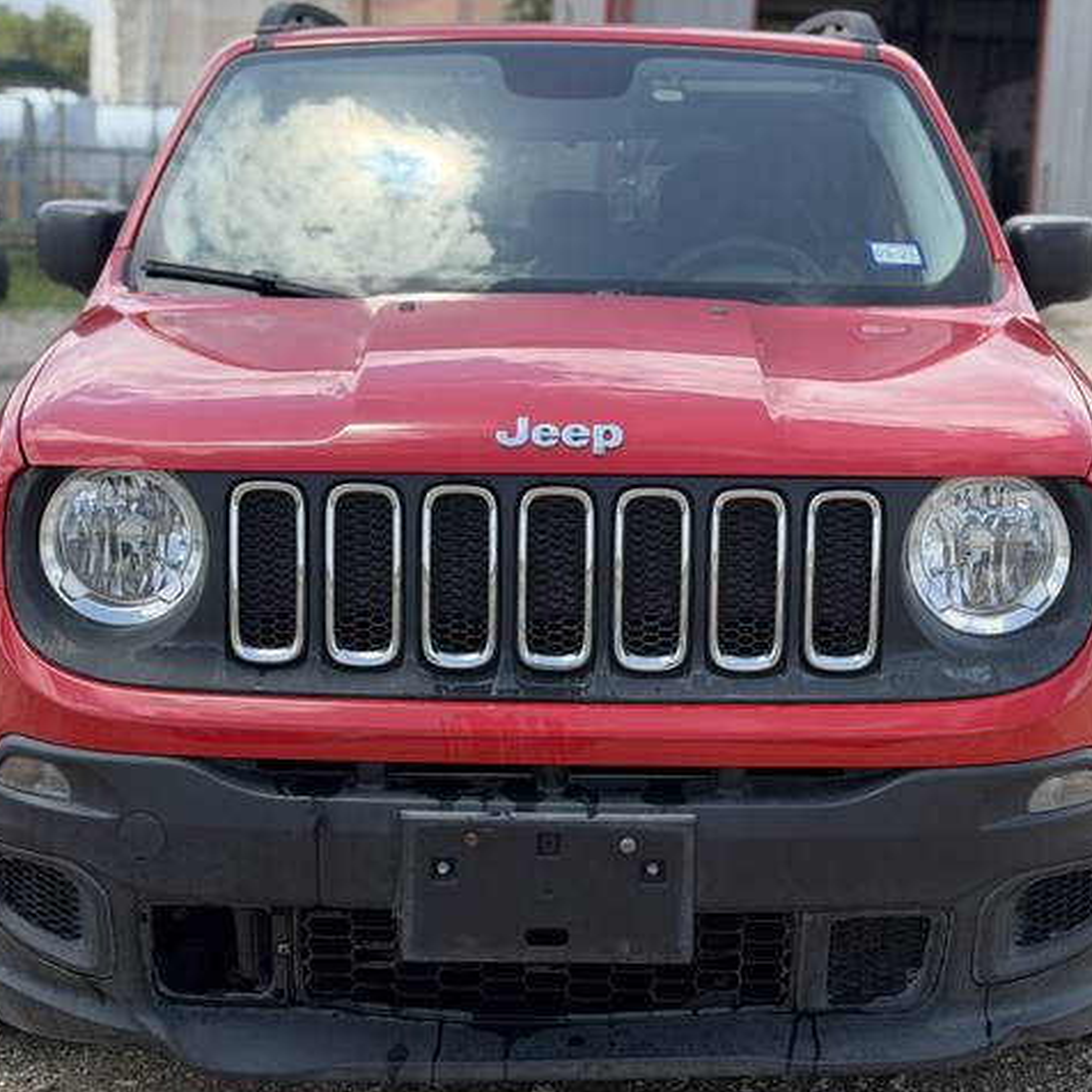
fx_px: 2034
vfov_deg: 30.0
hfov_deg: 30.0
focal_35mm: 57
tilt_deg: -7.3
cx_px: 590
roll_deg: -1.2
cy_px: 548
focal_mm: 6.76
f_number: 1.78
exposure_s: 1/2494
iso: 64
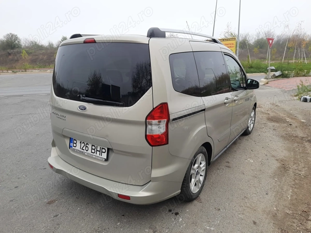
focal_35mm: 25
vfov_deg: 54.9
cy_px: 116
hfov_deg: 69.4
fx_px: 225
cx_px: 156
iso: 20
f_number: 2
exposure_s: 1/145
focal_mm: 4.6
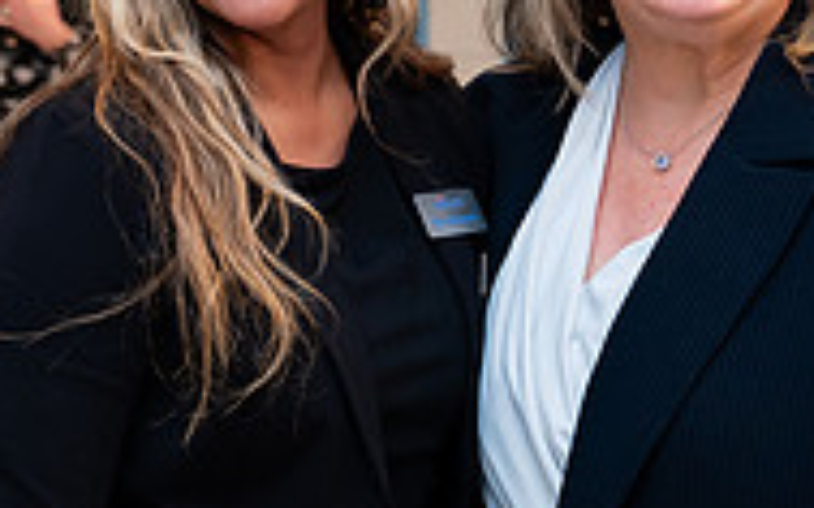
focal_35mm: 101
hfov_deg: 20.6
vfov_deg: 12.9
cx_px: 439
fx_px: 2240
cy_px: 198
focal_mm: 32
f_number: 3.2
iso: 400
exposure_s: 1/200
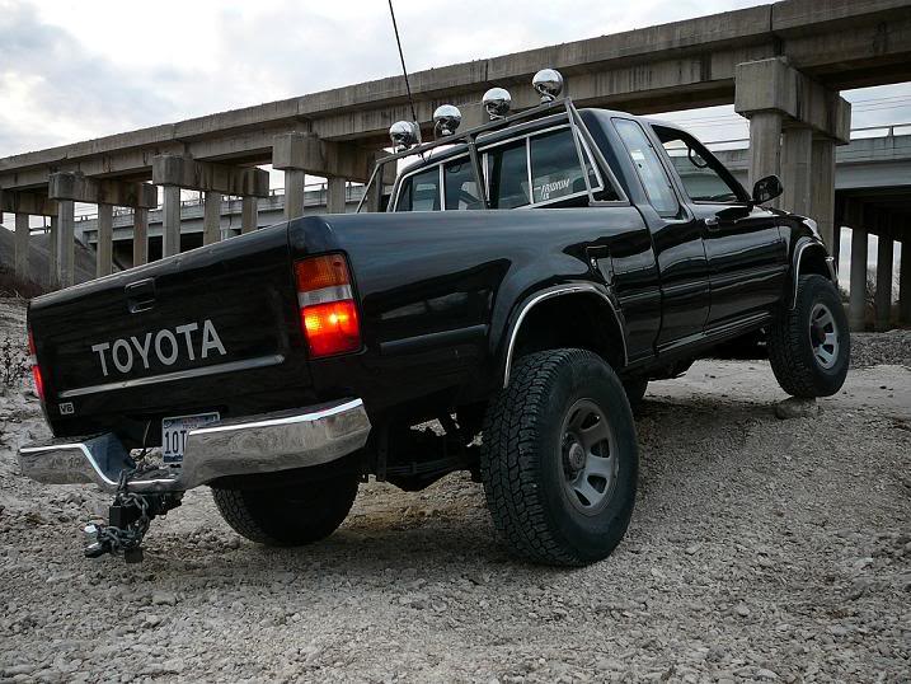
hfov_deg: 52.6
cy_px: 342
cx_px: 456
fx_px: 921
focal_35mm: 35
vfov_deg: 40.7
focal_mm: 5.2
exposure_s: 1/100
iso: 80
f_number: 2.8
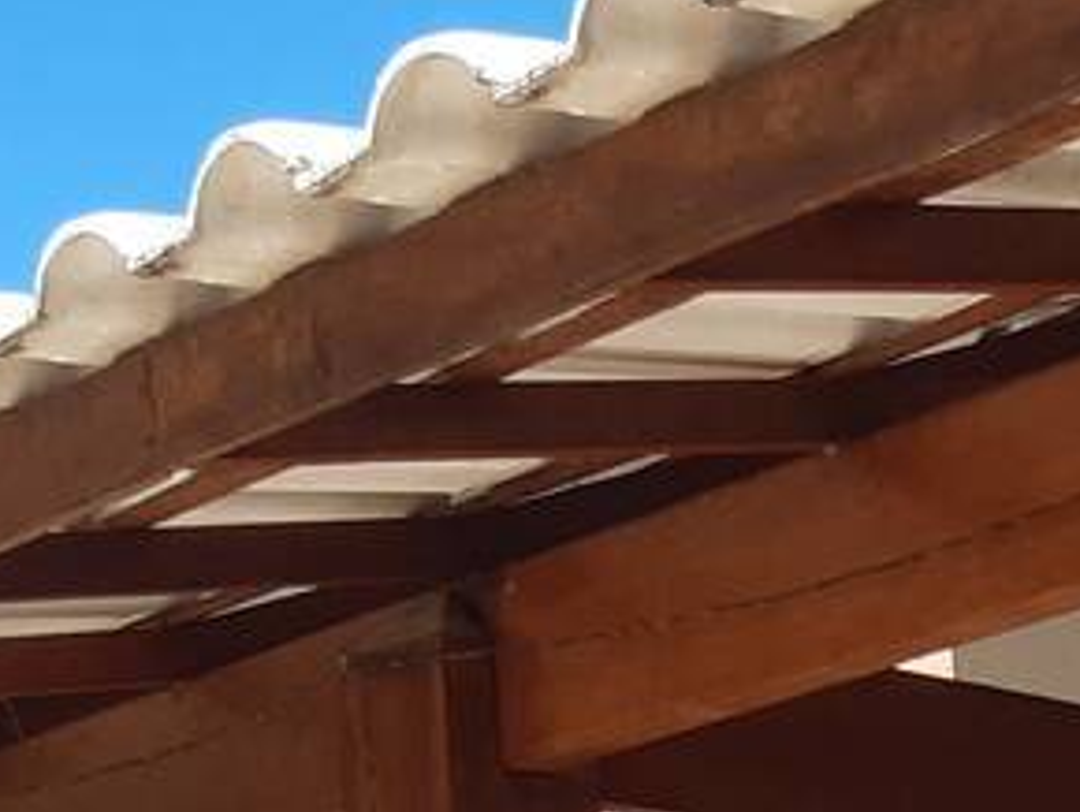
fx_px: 4028
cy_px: 1754
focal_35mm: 129
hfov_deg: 14.4
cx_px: 1568
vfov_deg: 10.4
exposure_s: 1/951
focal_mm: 3.92
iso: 40
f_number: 1.7
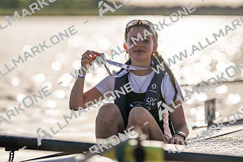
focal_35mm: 135
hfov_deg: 15.2
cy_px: 81
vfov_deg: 10.2
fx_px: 911
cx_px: 122
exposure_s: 1/32000
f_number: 1.8
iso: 64
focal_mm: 135
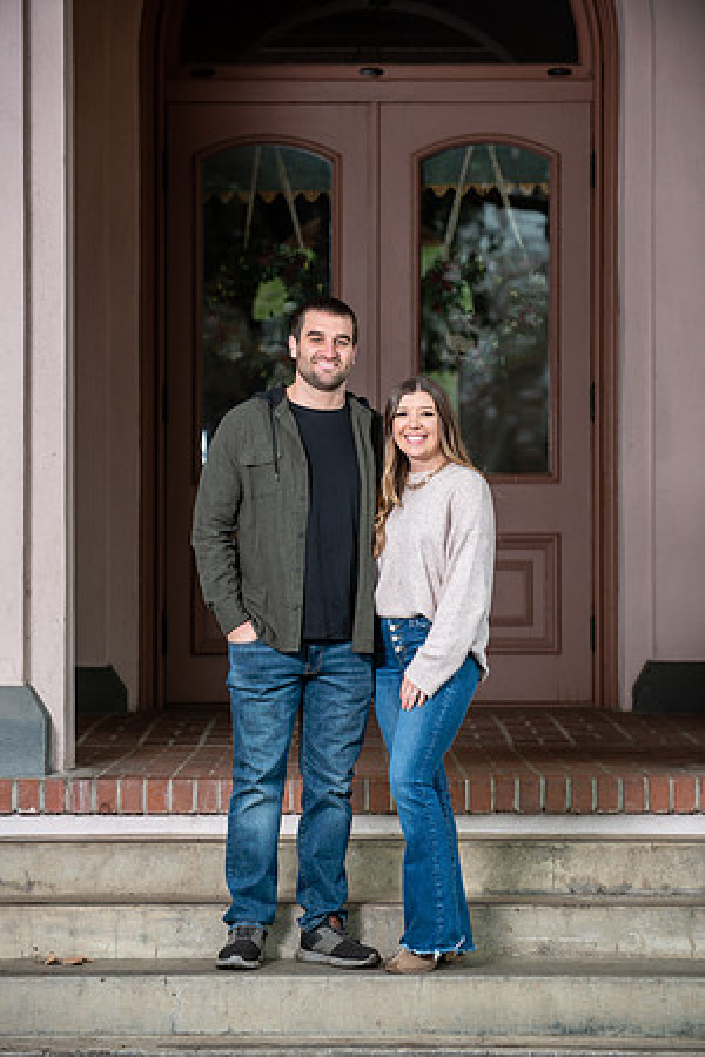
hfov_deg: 11.4
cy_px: 528
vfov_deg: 17.1
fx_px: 3525
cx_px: 352
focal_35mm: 120
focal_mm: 120
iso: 200
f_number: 4
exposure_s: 1/60
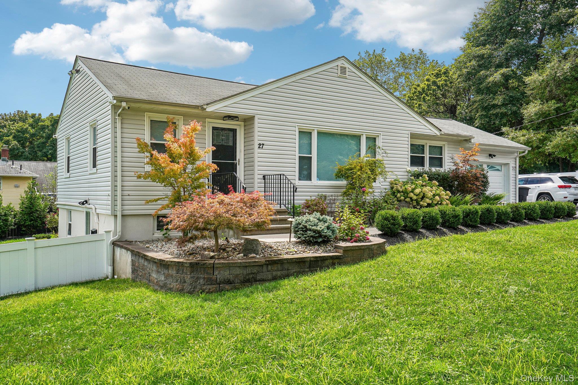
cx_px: 289
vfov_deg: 43.6
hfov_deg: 61.9
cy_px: 192
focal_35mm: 30
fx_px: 482
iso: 100
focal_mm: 30
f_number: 8
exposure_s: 1/250
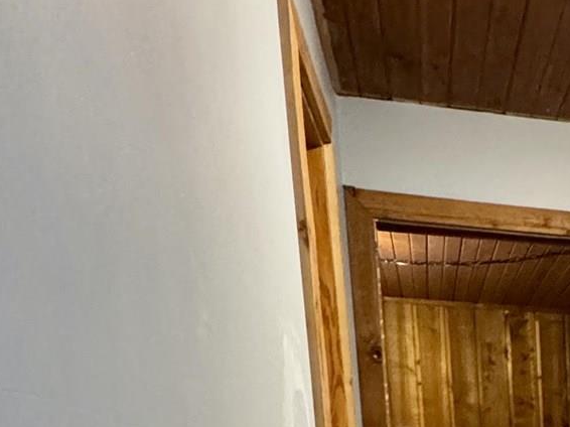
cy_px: 673
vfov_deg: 21.0
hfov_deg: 27.0
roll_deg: -0.2
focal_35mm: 57
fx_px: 938
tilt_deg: -12.3
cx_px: 783
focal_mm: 2.22
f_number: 2.2
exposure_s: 1/60
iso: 800
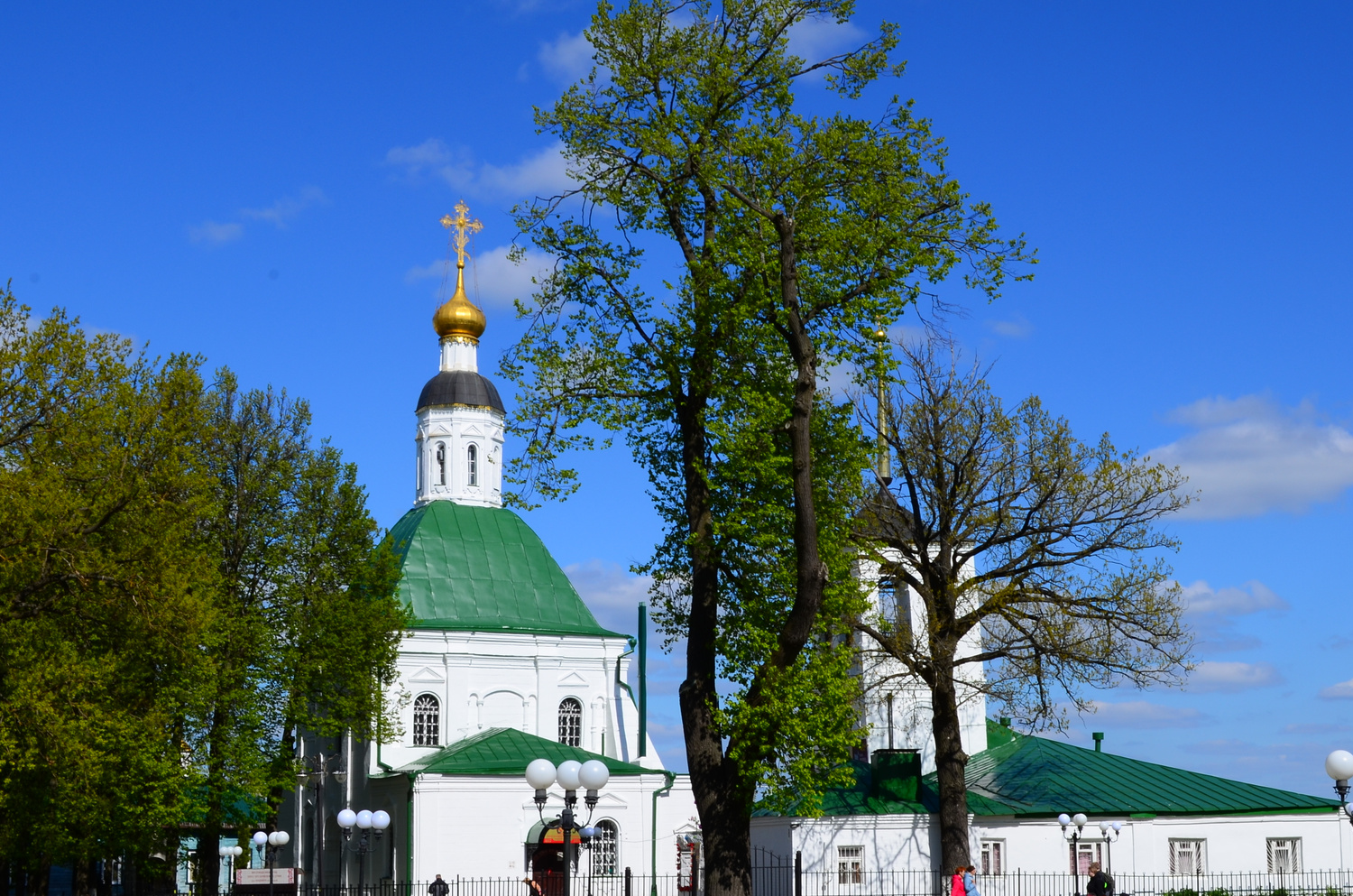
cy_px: 516
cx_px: 790
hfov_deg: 36.8
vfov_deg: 24.9
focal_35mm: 54
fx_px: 2025
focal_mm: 30
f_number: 13
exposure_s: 1/125
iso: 100
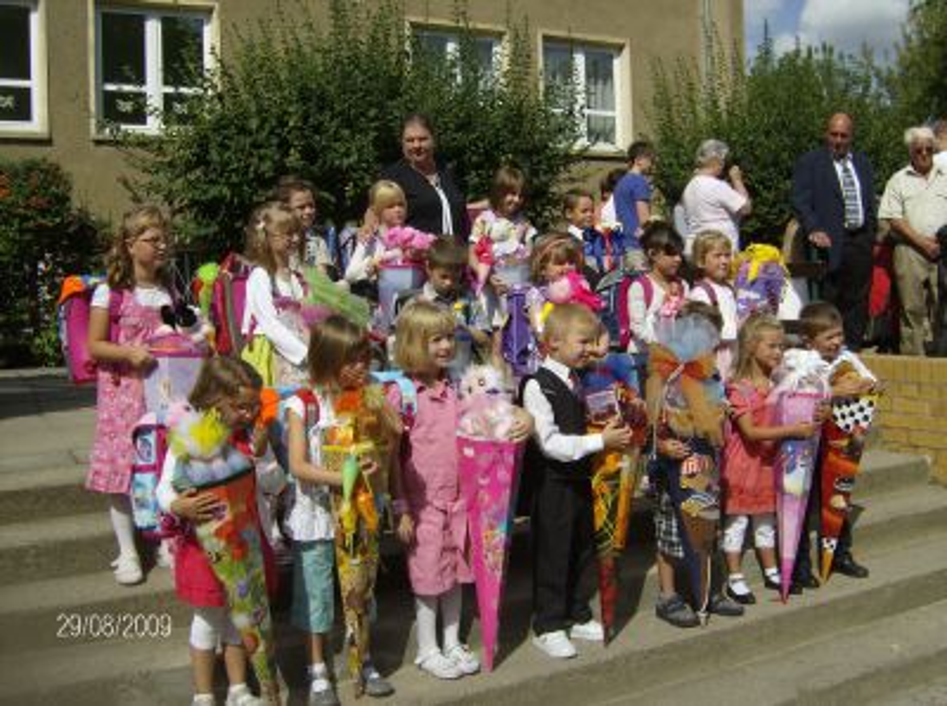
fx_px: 983
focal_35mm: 36
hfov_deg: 51.5
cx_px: 474
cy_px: 353
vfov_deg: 39.5
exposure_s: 1/956
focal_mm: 6
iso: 100
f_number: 4.7
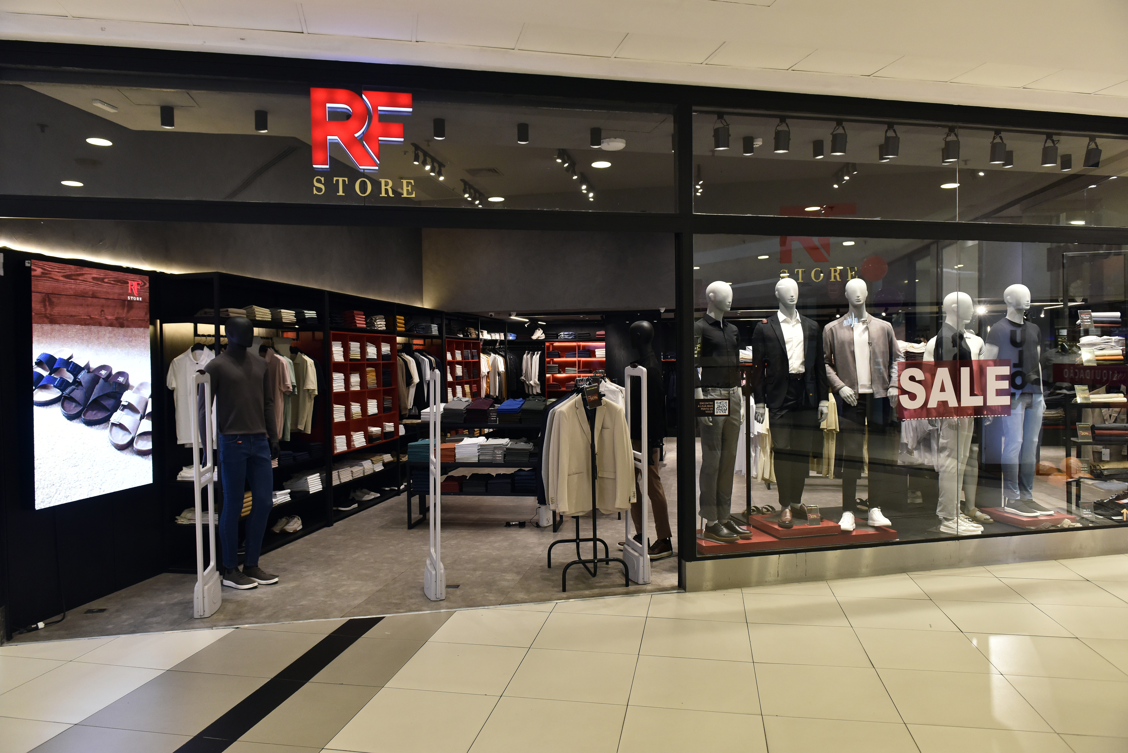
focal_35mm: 24
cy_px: 376
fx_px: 752
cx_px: 564
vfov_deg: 53.2
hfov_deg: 73.7
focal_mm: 24
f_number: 5
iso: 2000
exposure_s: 1/125
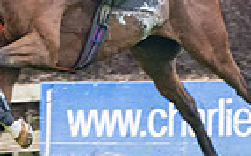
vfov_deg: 1.7
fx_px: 5323
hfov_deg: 2.7
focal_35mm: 779
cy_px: 38
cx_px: -132
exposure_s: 1/640
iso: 800
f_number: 4
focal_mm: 98
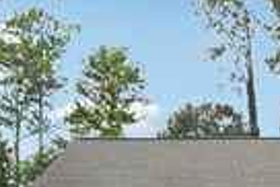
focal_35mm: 66
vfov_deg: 17.8
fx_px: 514
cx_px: 366
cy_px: 305
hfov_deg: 25.9
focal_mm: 18
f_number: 8
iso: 200
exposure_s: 1/250
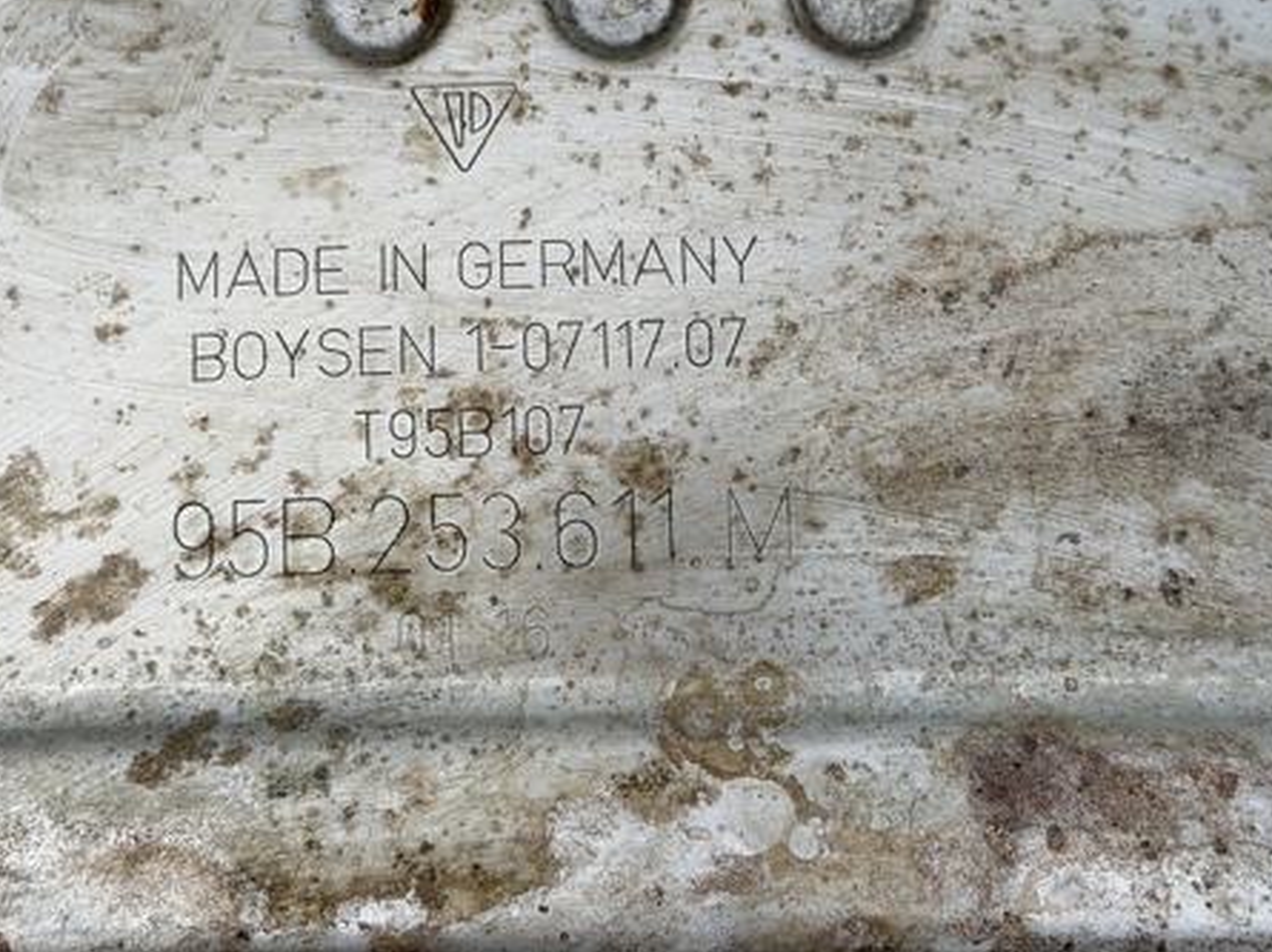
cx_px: 529
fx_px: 2533
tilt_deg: -82.0
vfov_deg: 21.3
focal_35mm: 69
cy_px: 476
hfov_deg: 28.1
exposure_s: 1/2865
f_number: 1.78
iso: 64
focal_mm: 6.76
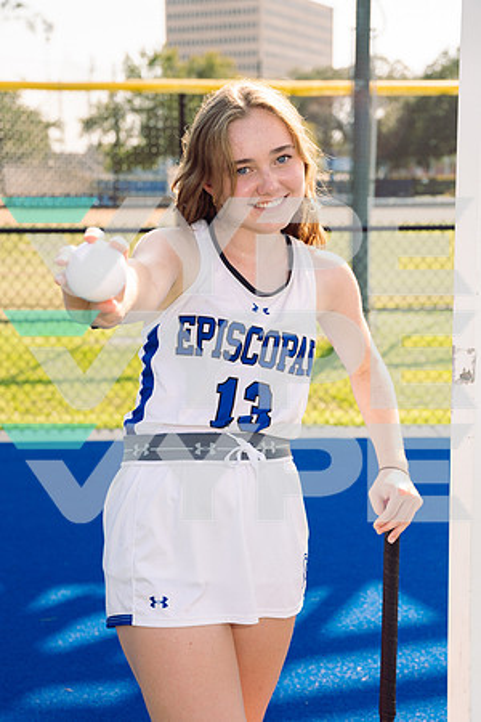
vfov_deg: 33.4
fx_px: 1202
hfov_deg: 22.6
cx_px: 240
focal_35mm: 60
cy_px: 361
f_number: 5
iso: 100
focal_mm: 60
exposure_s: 1/250
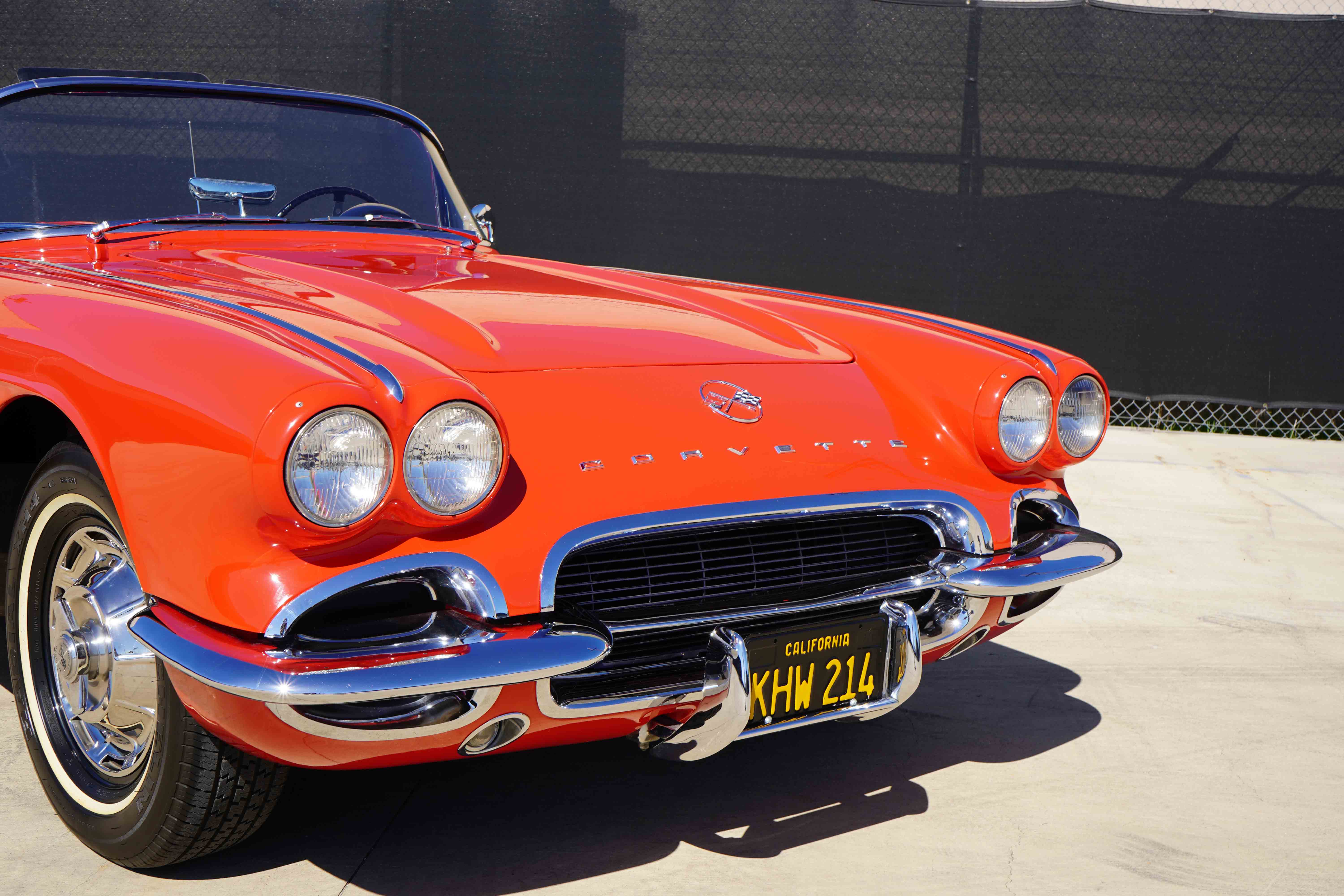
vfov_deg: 32.6
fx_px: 1531
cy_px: 448
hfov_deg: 47.4
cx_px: 672
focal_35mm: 41
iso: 100
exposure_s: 1/160
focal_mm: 41
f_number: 11
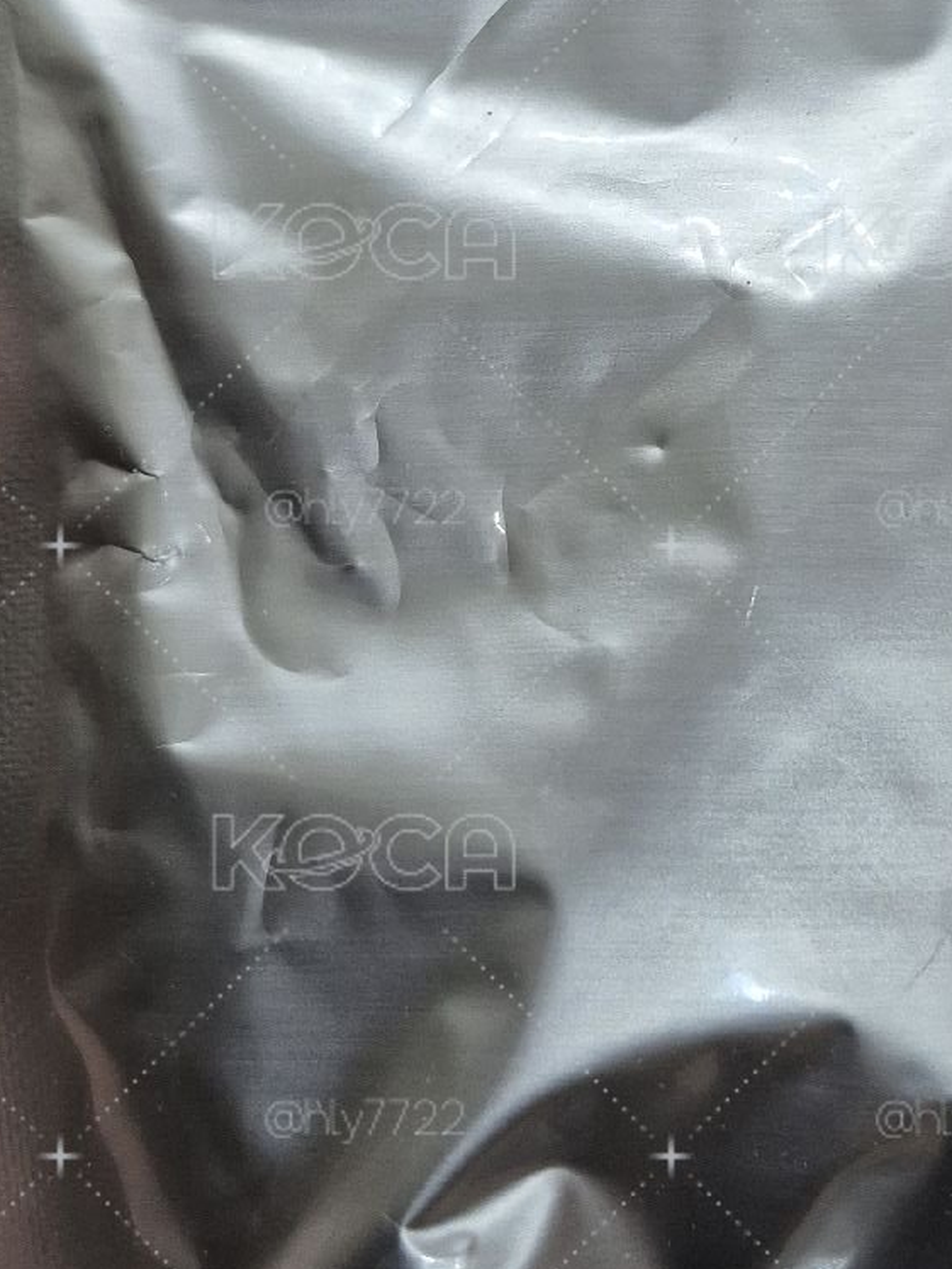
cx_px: 670
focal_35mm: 59
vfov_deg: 32.2
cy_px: 341
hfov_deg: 24.6
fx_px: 2163
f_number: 1.8
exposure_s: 1/120
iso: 800
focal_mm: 5.4
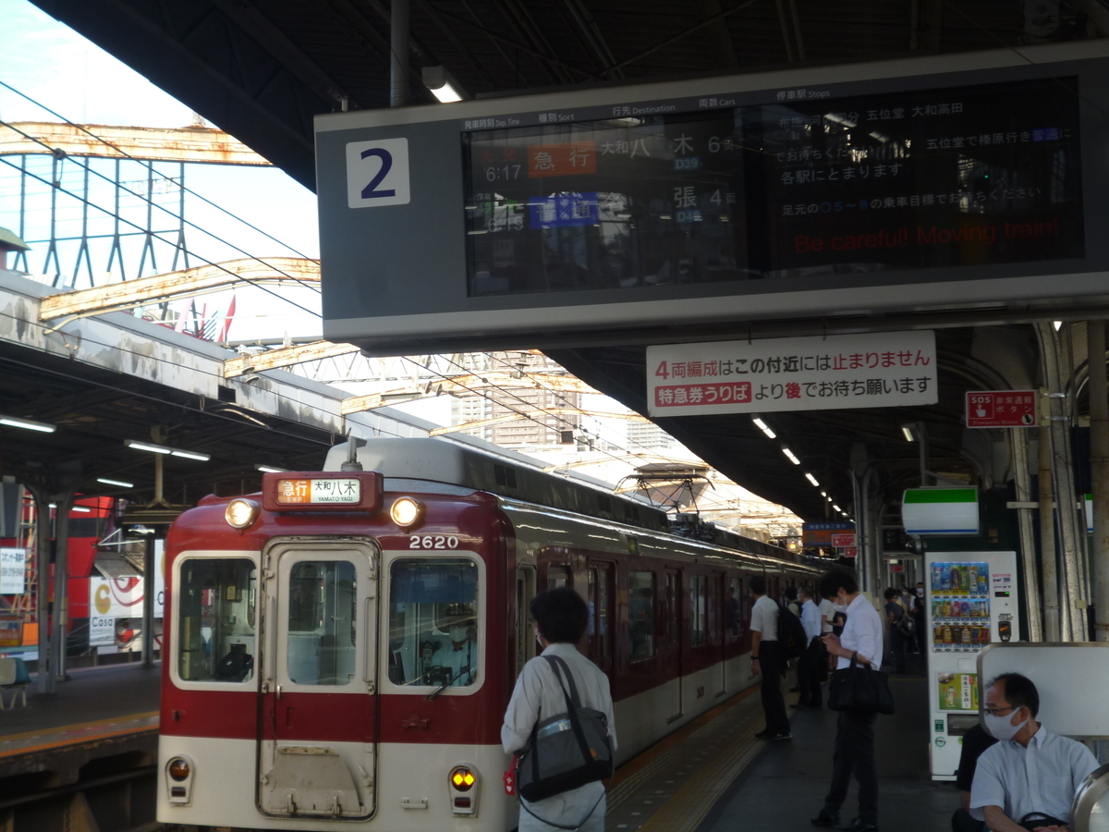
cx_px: 554
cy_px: 416
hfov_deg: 39.7
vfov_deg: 30.3
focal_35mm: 48
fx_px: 1538
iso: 100
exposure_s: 1/80
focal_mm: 8.6
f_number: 4
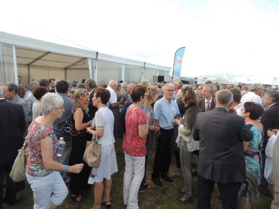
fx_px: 193
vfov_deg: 56.8
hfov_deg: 71.6
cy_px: 104
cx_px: 140
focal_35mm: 24
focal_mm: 4.3
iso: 100
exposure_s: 1/320
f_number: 3
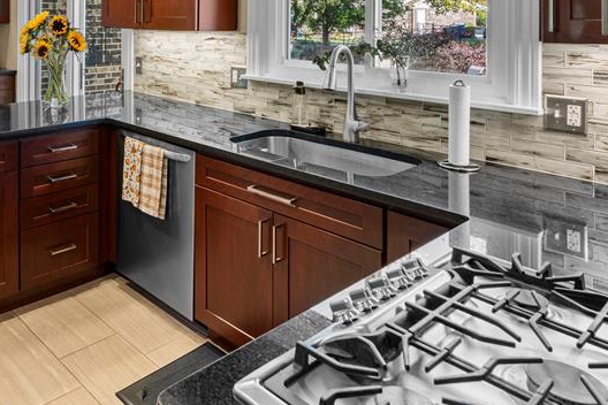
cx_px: 140
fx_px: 524
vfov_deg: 38.5
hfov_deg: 56.8
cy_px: 20
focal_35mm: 31
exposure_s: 1/2.5
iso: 400
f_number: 8
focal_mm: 16
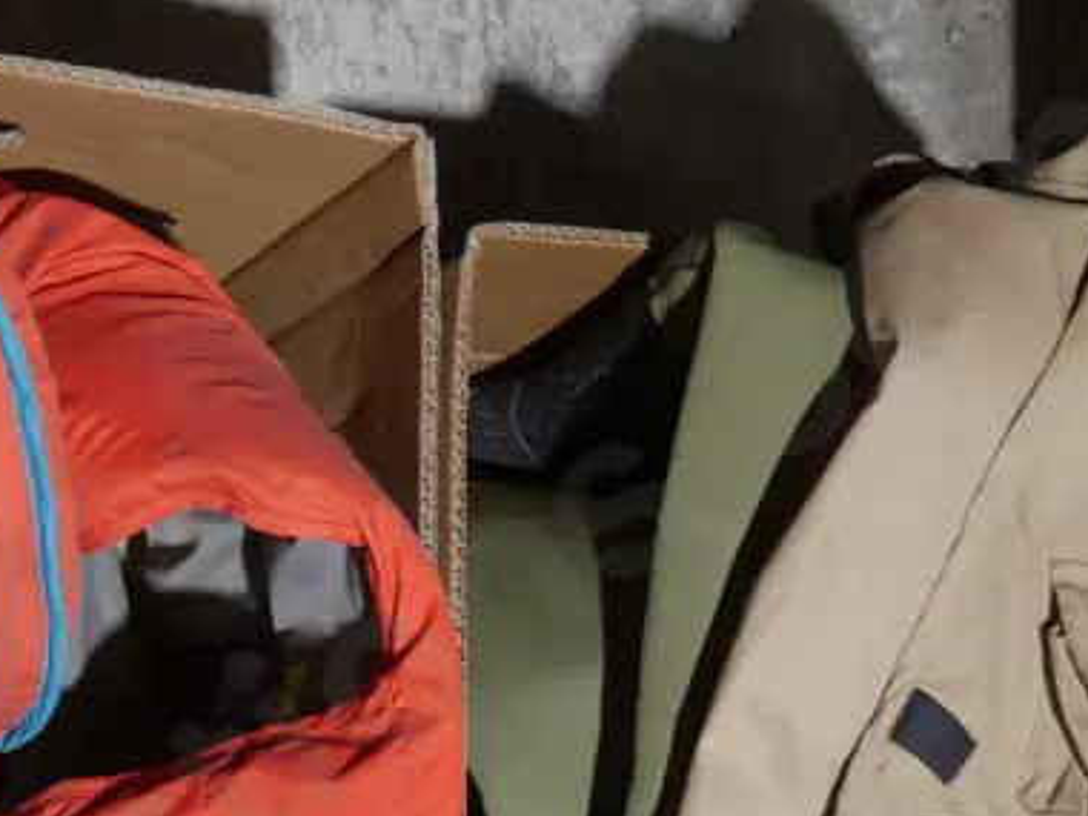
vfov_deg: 14.8
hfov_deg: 19.7
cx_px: 49
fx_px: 3049
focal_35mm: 97
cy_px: 936
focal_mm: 18
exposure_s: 1/60
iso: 640
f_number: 4
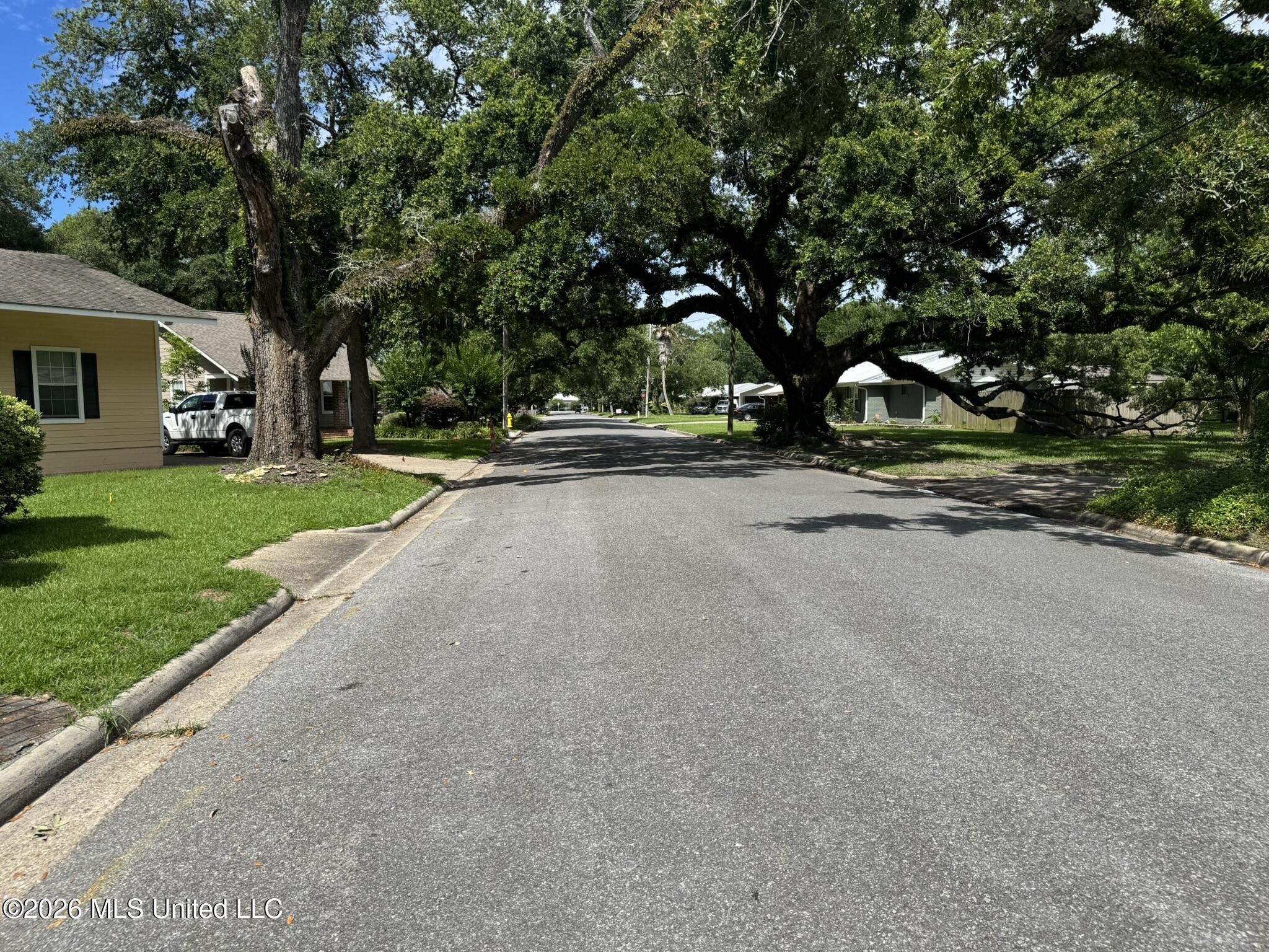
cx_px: 634
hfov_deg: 71.6
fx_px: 880
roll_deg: +0.5
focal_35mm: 24
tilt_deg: -4.2
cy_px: 476
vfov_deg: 56.8
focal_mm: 6.76
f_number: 1.78
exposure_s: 1/4310
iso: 80
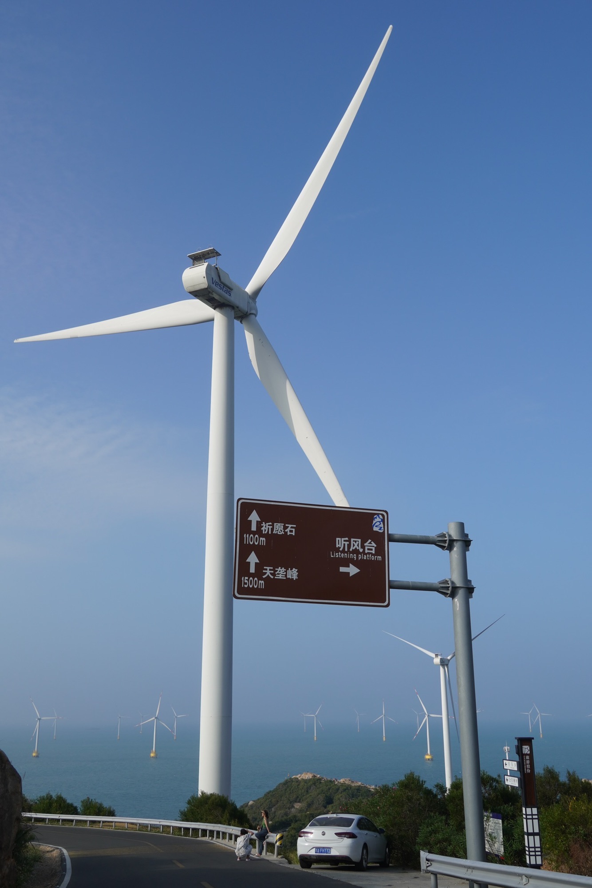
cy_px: 444
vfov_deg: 55.1
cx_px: 296
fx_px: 851
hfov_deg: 38.4
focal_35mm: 34
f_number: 8
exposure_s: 1/320
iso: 100
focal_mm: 23
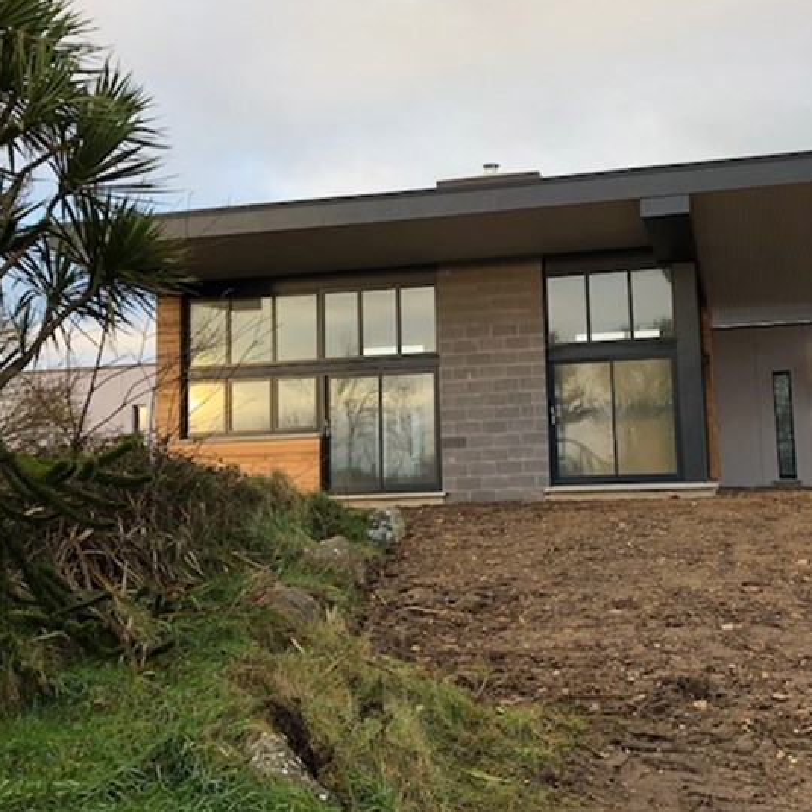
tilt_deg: +6.3
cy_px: 373
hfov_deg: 44.4
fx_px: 982
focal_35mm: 37
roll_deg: +2.9
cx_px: 531
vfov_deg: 44.9
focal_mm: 3.99
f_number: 1.8
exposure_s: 1/157
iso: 20
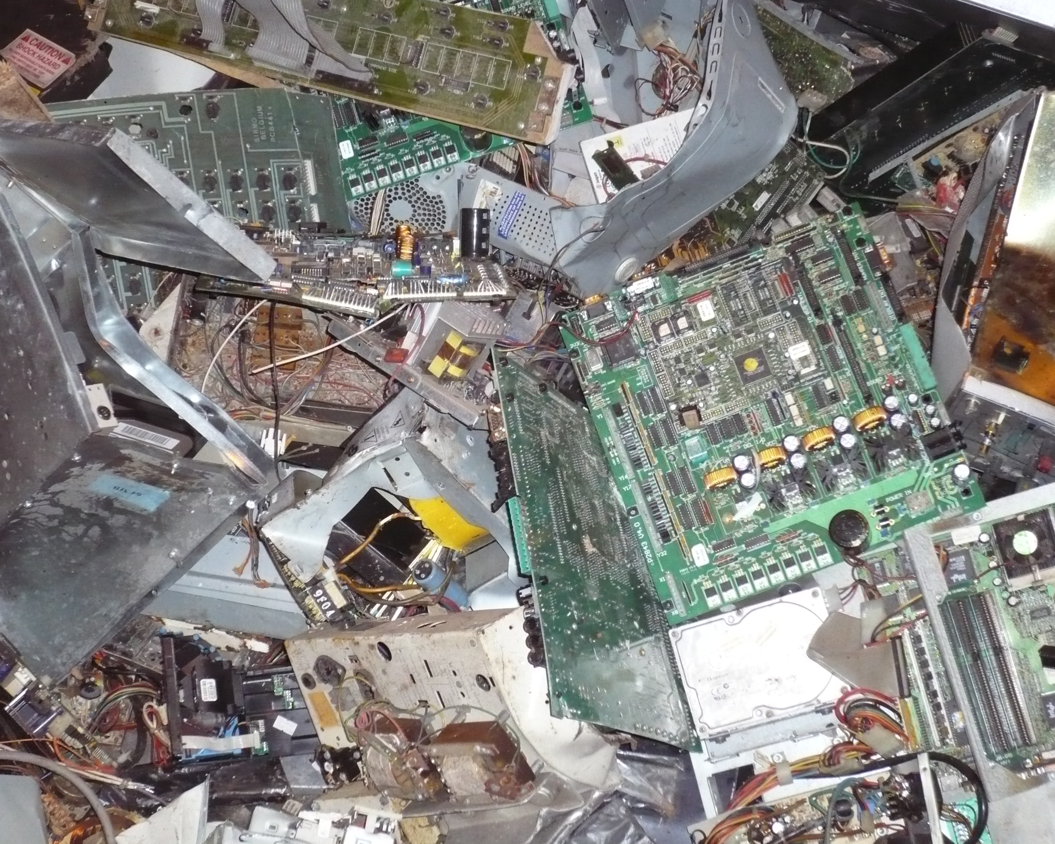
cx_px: 496
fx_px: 1967
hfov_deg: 30.0
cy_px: 420
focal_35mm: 63
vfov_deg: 24.2
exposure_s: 1/30
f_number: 3.7
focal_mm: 9.9
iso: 500
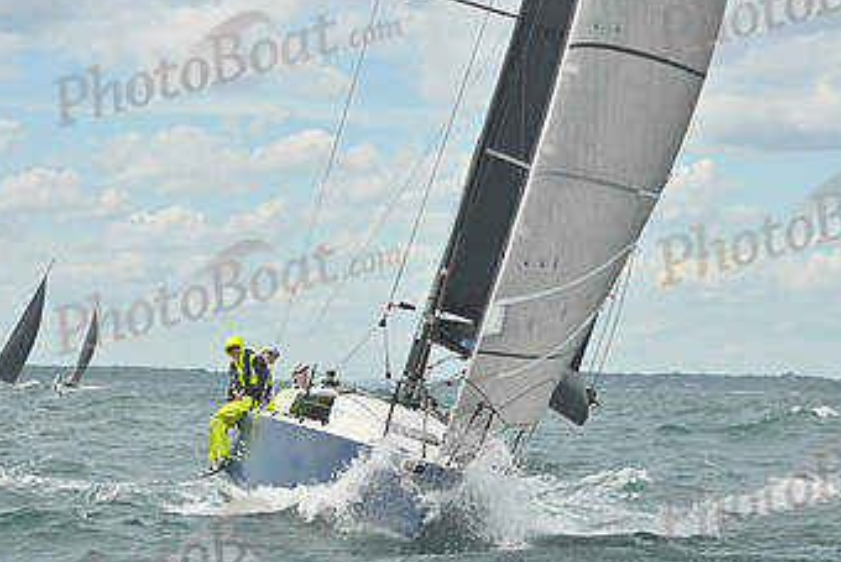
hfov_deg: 15.4
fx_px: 3108
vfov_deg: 10.3
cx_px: 532
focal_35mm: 133
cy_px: 385
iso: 320
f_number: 10
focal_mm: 78
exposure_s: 1/1250
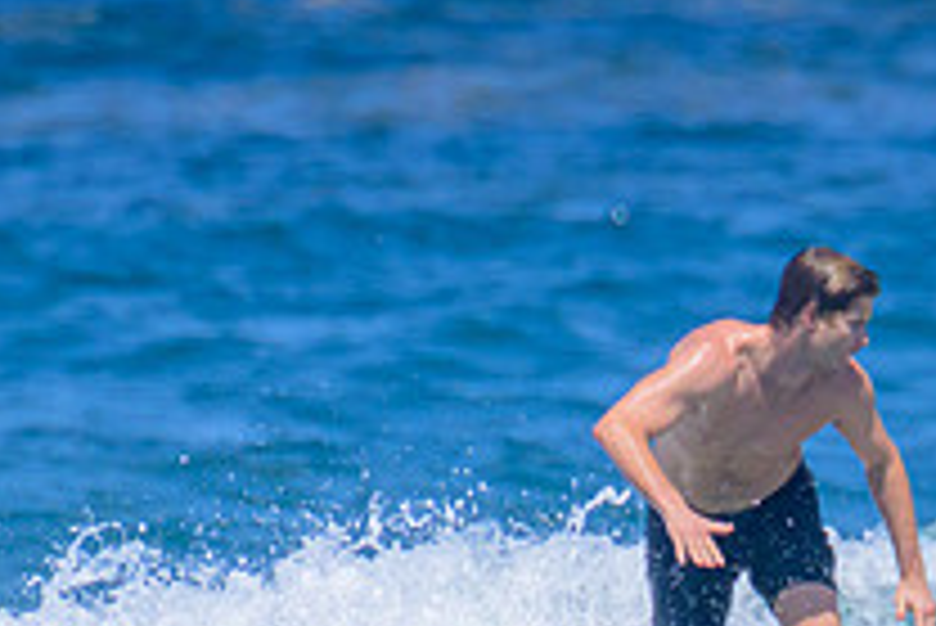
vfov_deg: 0.5
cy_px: 761
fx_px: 78754
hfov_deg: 0.7
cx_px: 1101
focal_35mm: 3027
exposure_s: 1/2000
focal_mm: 800
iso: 900
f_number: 11
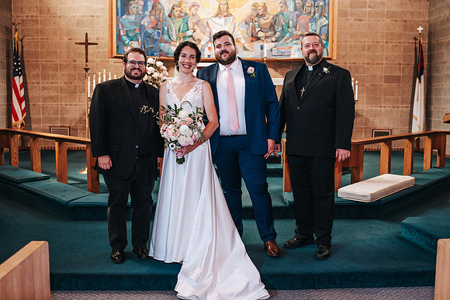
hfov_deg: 51.6
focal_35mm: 37
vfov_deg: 35.8
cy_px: 144
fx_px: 465
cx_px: 234
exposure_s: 1/125
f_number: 3.2
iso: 1000
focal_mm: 35
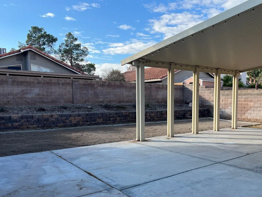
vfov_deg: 43.9
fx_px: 242
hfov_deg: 56.7
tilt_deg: -5.5
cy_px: 118
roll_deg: +0.1
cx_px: 146
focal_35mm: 32
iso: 50
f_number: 1.5
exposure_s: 1/1361
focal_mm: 5.7
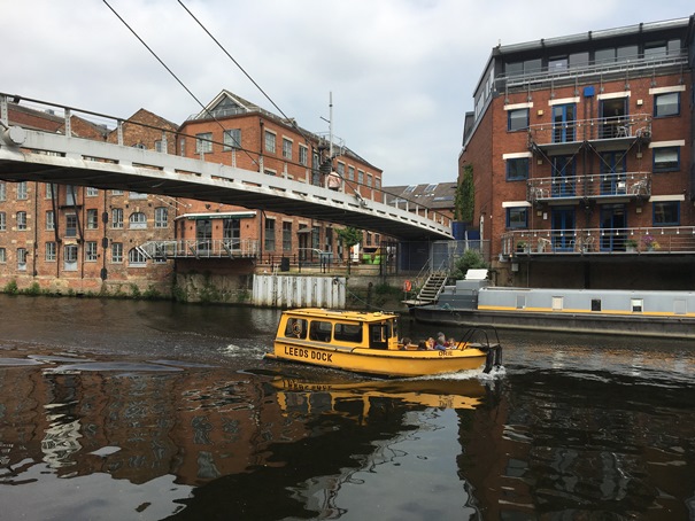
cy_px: 260
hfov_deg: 61.6
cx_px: 348
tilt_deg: +0.3
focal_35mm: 29
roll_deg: -0.9
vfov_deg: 48.2
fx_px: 582
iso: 25
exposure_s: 1/2198
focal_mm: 4.15
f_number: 2.2
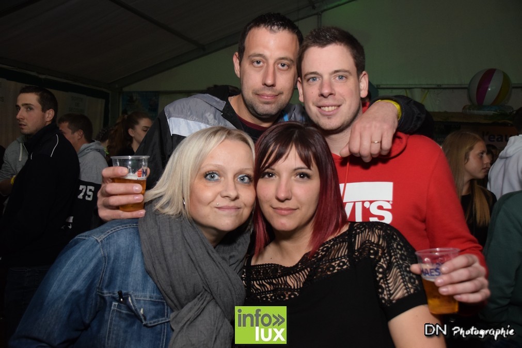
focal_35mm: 33
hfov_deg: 57.2
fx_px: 478
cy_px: 174
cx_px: 261
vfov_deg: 40.0
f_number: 3.8
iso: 1600
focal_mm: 22
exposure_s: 1/40
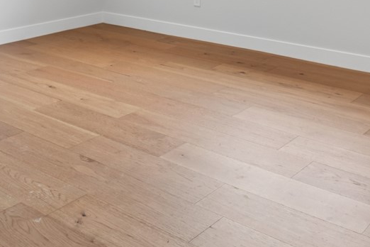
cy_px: -97
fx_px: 534
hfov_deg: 37.6
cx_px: 256
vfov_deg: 22.5
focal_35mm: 52
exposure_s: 1/20
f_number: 10
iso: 400
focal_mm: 16
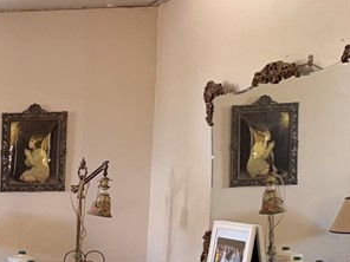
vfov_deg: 17.4
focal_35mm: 83
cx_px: -233
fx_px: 839
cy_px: 254
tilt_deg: -5.3
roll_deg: +0.0
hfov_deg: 19.3
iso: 100
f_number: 1.78
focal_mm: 6.76
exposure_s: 1/25
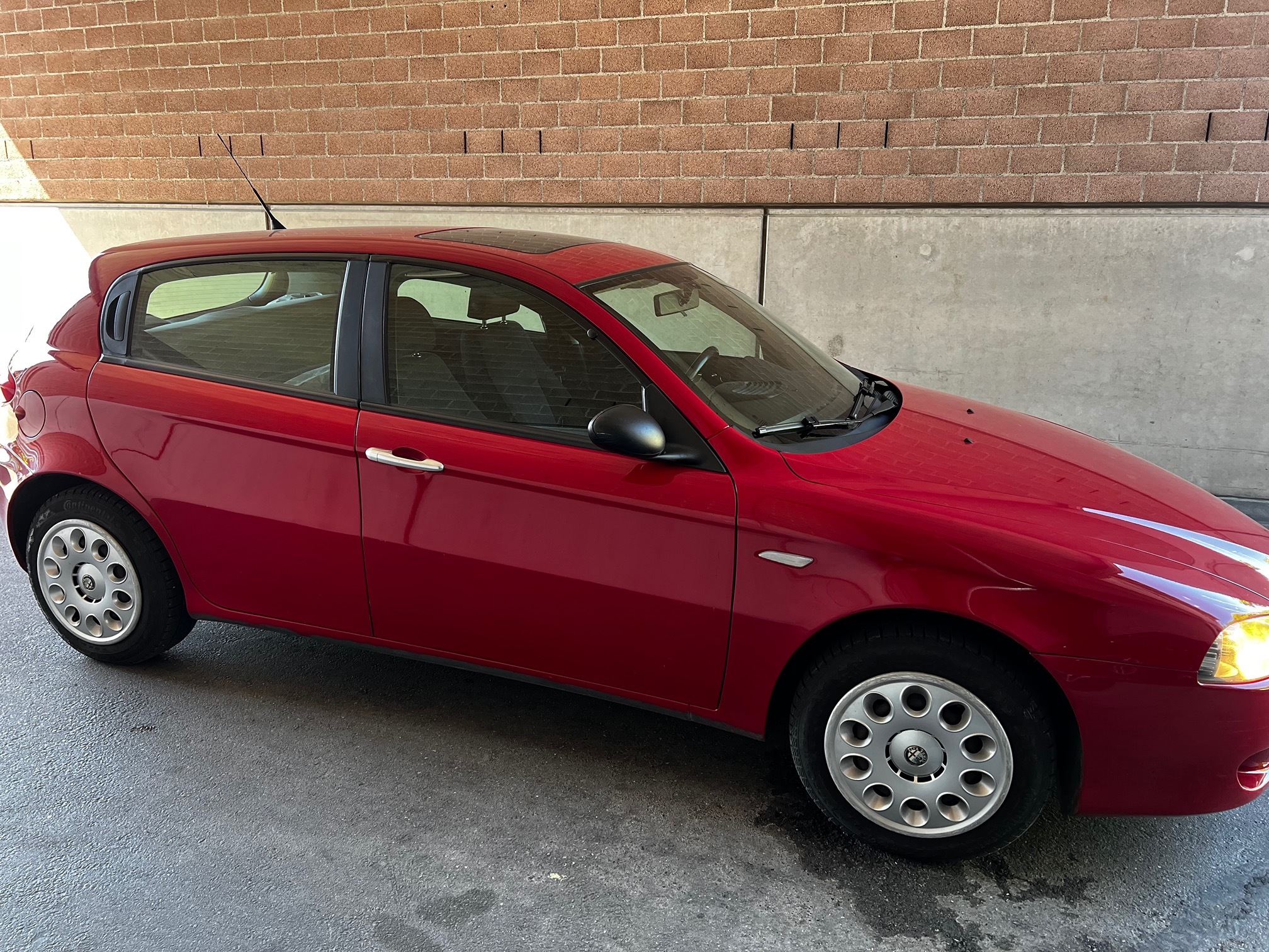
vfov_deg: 53.1
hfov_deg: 67.3
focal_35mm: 26
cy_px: 476
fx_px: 953
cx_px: 634
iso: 125
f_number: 1.5
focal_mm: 5.7
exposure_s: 1/121
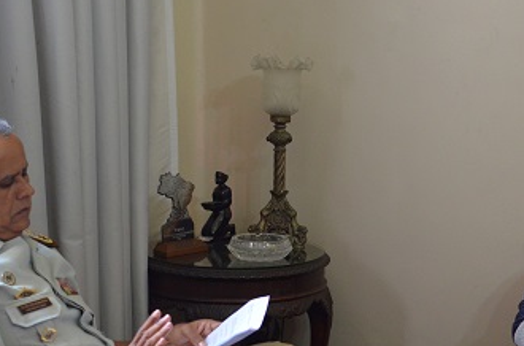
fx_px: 1246
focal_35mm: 86
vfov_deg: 15.8
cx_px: 333
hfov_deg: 23.7
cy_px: 239
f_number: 4
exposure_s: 1/160
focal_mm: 35
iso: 2000
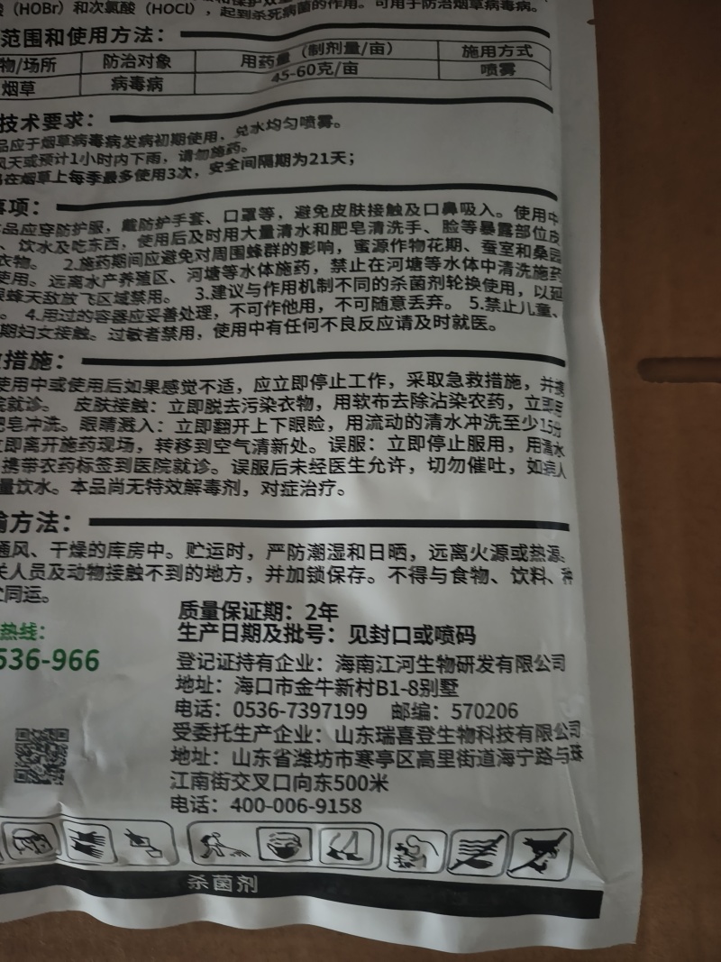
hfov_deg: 58.9
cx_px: 360
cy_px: 481
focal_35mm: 23
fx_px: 639
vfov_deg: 73.9
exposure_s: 1/20.1
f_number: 1.75
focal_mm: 5.5
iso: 1150
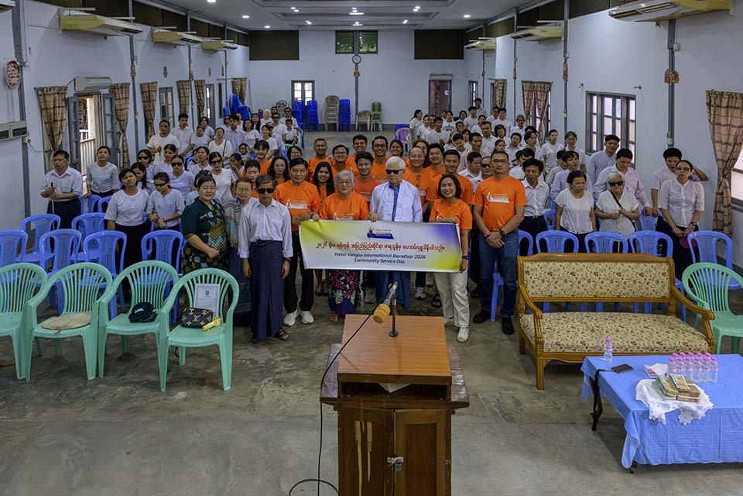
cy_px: 248
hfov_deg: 70.4
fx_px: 526
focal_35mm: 26
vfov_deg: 50.4
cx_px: 372
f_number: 7.1
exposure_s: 1/200
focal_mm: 25.5
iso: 5600
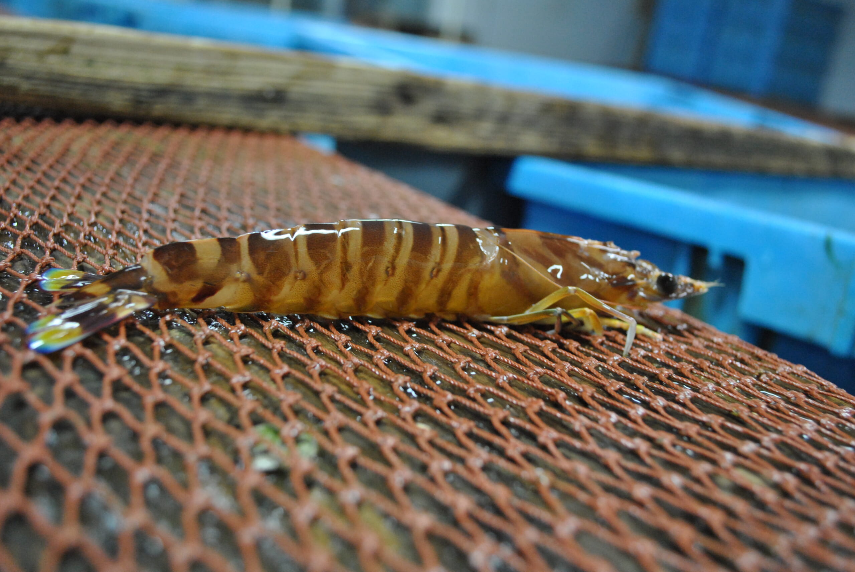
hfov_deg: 57.2
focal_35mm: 33
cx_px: 428
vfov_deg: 40.1
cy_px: 286
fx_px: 785
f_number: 4
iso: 720
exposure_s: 1/30
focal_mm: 22
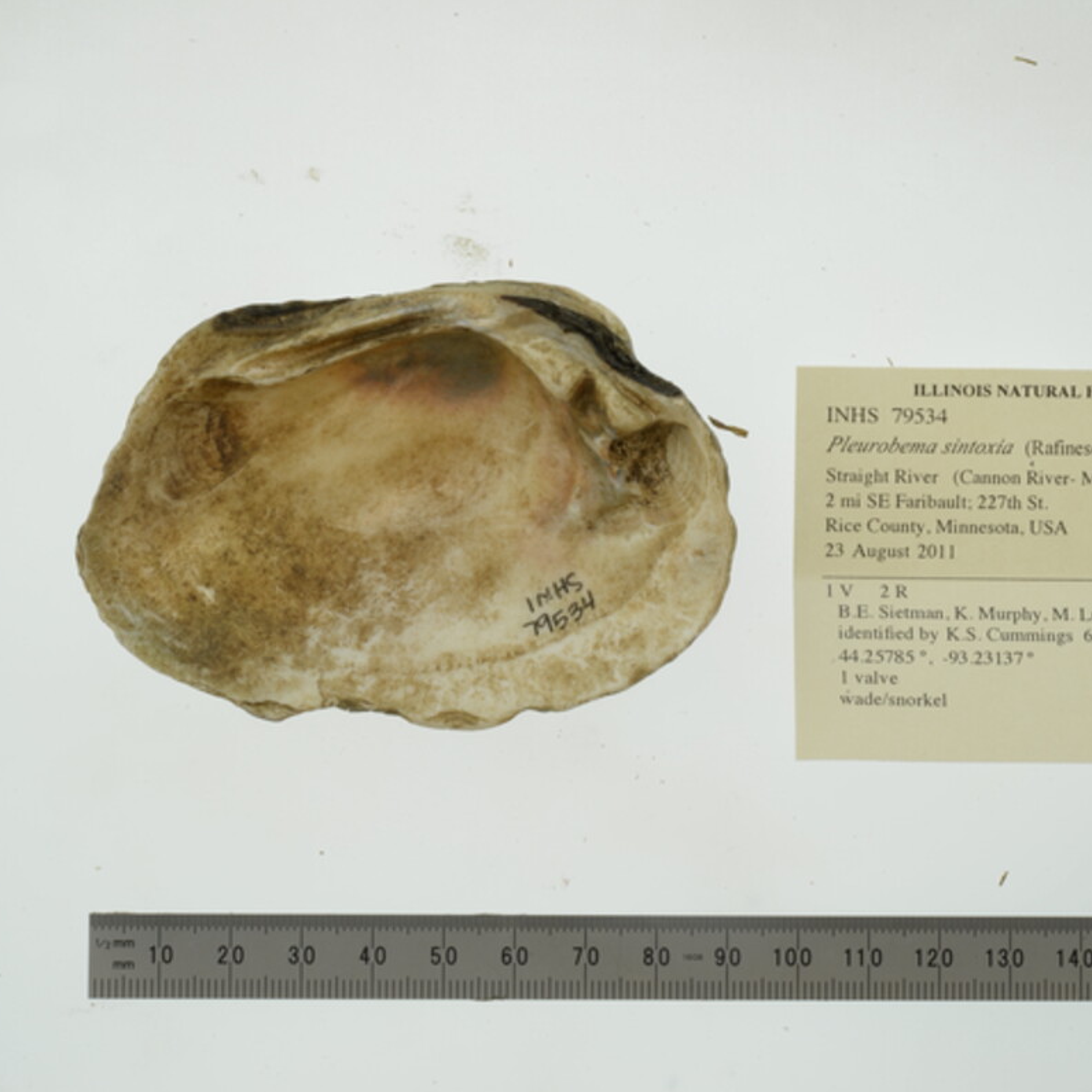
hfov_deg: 22.5
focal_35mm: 77
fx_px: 2748
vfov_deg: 22.5
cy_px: 547
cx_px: 628
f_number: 32
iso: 100
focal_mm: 60
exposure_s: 1/10
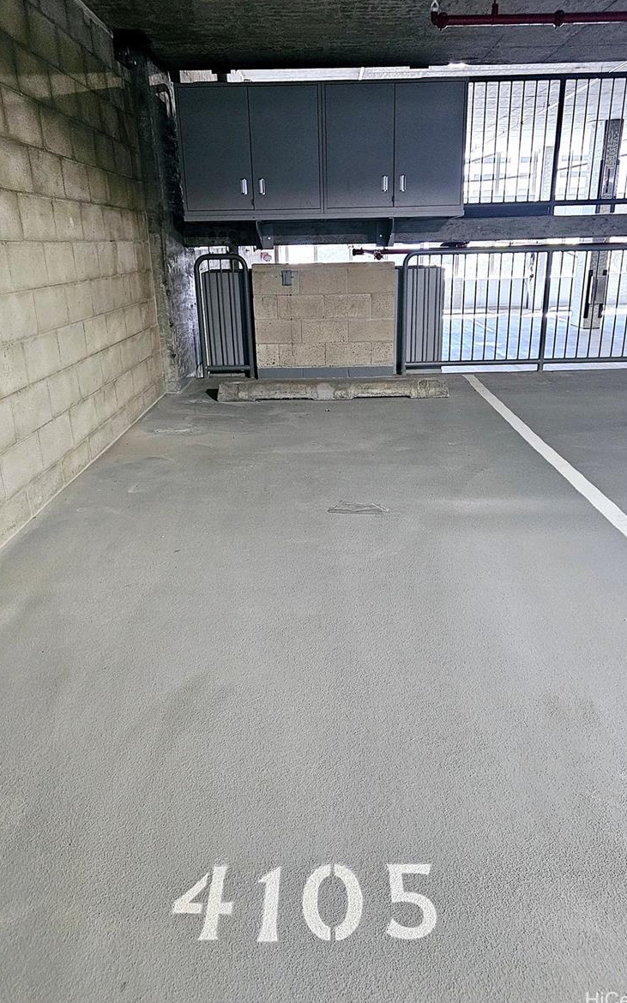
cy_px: 494
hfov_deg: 49.3
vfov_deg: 72.5
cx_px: 326
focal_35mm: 25
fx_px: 684
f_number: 1.7
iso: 800
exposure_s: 1/120
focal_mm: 6.3
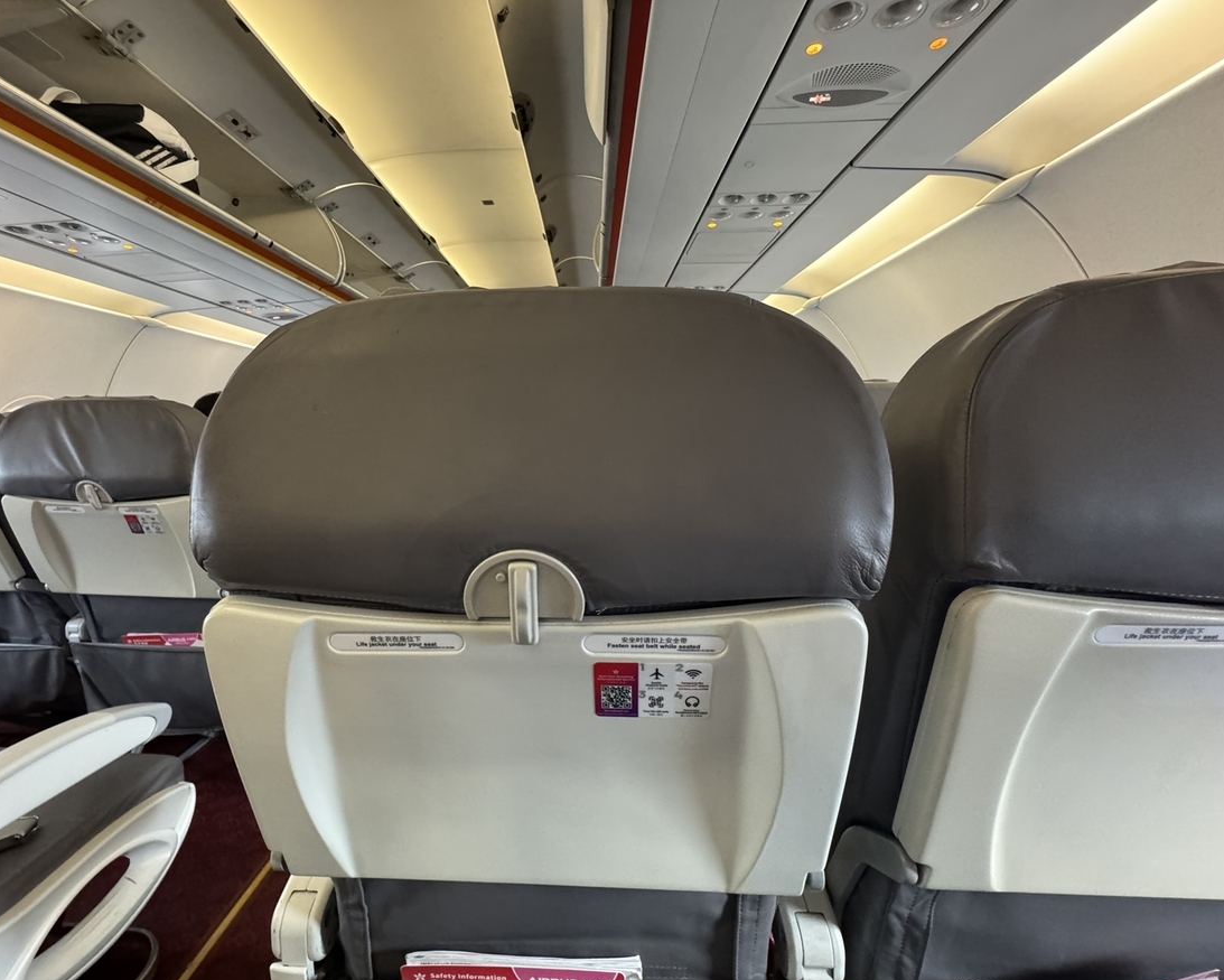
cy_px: 486
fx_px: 544
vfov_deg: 84.1
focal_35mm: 15
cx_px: 560
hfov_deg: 96.6
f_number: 2.2
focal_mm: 2.22
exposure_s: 1/57
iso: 800
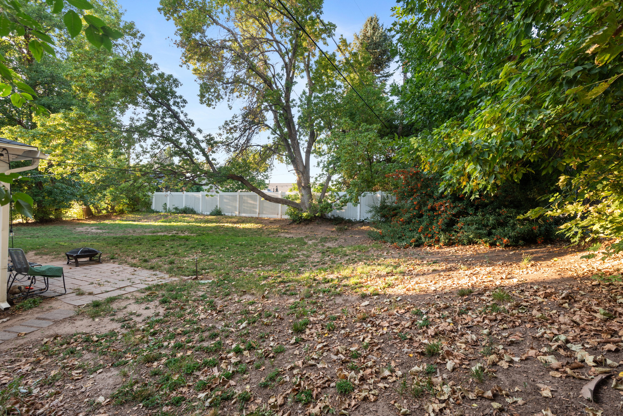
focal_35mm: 16
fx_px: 277
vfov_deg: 73.8
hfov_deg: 96.7
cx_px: 312
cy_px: 208
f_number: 9
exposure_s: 1/5
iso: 100
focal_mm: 16
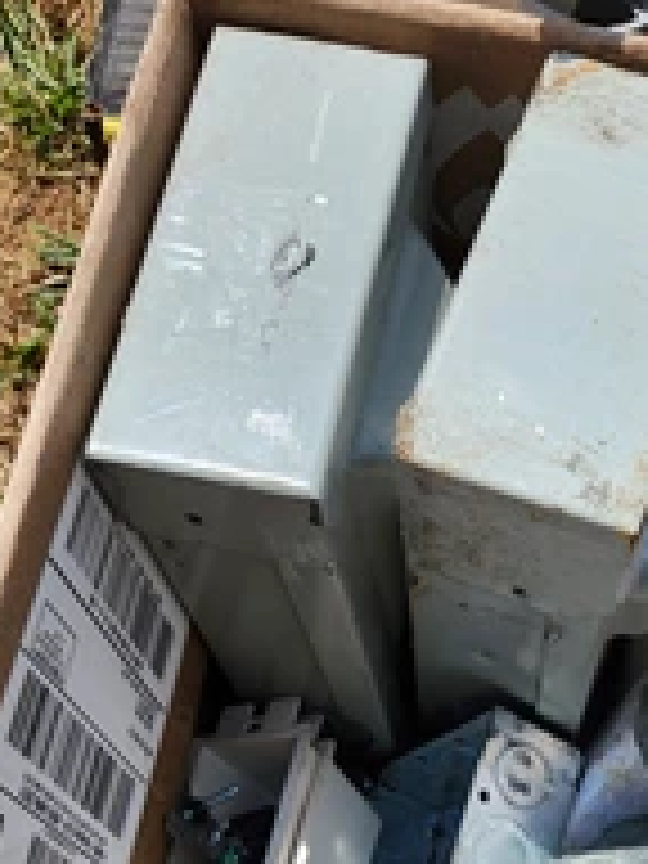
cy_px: 882
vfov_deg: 35.5
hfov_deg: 29.4
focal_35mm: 48
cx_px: 536
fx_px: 1198
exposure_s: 1/2283
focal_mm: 5.4
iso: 20
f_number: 1.8
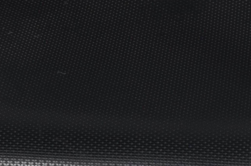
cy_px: -66
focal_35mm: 266
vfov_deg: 5.1
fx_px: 1851
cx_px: 100
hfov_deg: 7.8
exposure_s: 1/125
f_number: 11
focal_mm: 50
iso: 100
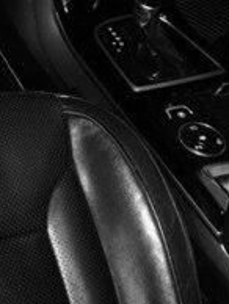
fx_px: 651
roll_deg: -12.8
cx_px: -49
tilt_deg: -41.0
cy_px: -38
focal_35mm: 74
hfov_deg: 18.8
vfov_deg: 24.4
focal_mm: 4.15
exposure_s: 1/17
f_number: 2.2
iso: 250
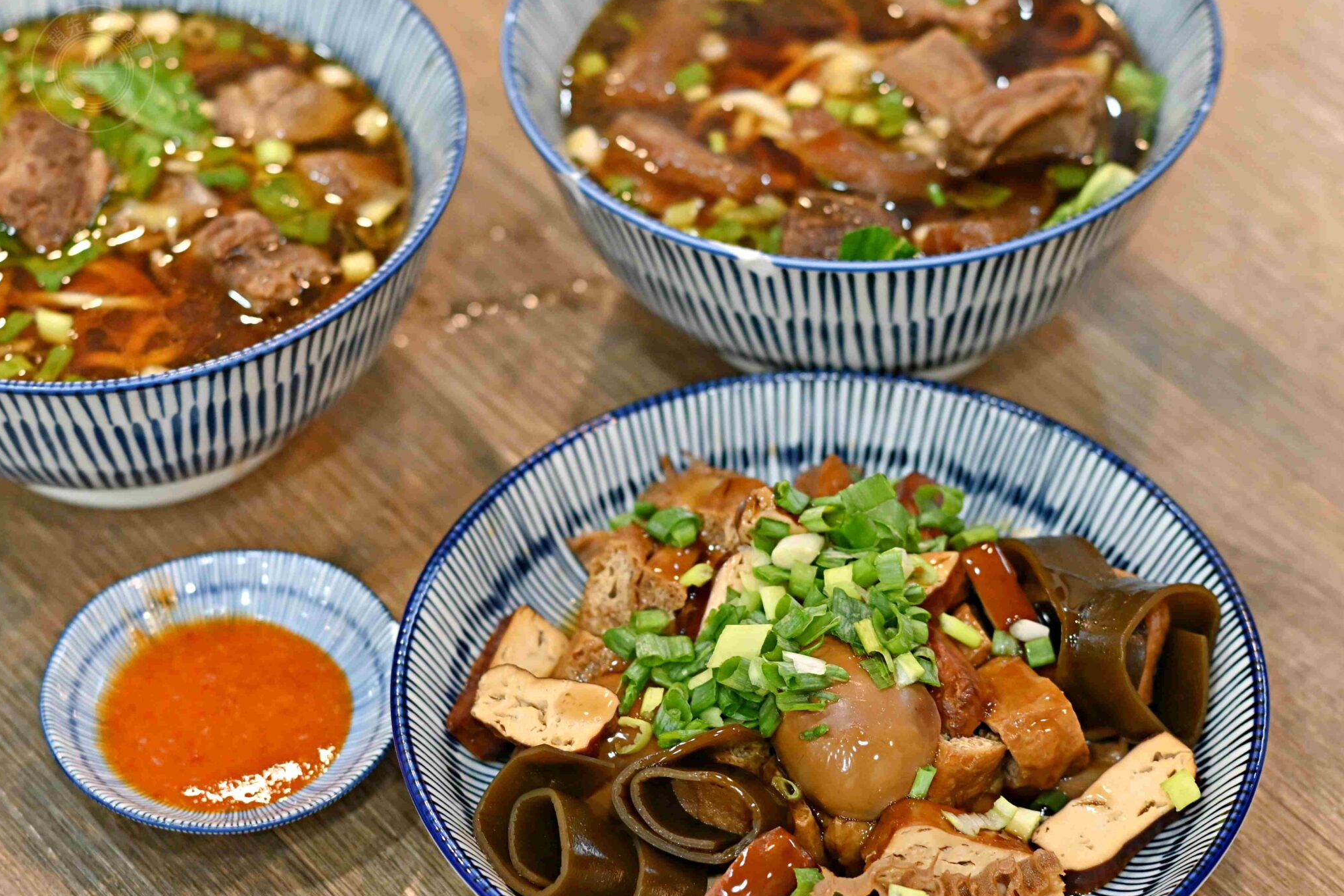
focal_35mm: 94
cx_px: 555
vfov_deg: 14.6
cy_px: 438
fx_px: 3509
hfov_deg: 21.7
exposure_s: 1/200
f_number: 2.5
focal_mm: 50
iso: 720
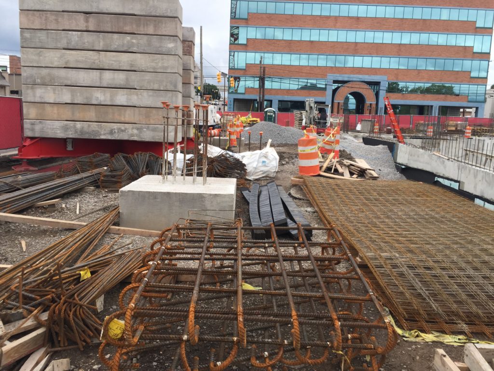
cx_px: 247
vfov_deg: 48.2
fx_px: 414
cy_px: 186
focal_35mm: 29
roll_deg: -3.9
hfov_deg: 61.7
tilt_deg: -6.3
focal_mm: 4.15
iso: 32
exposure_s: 1/1041
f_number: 2.2
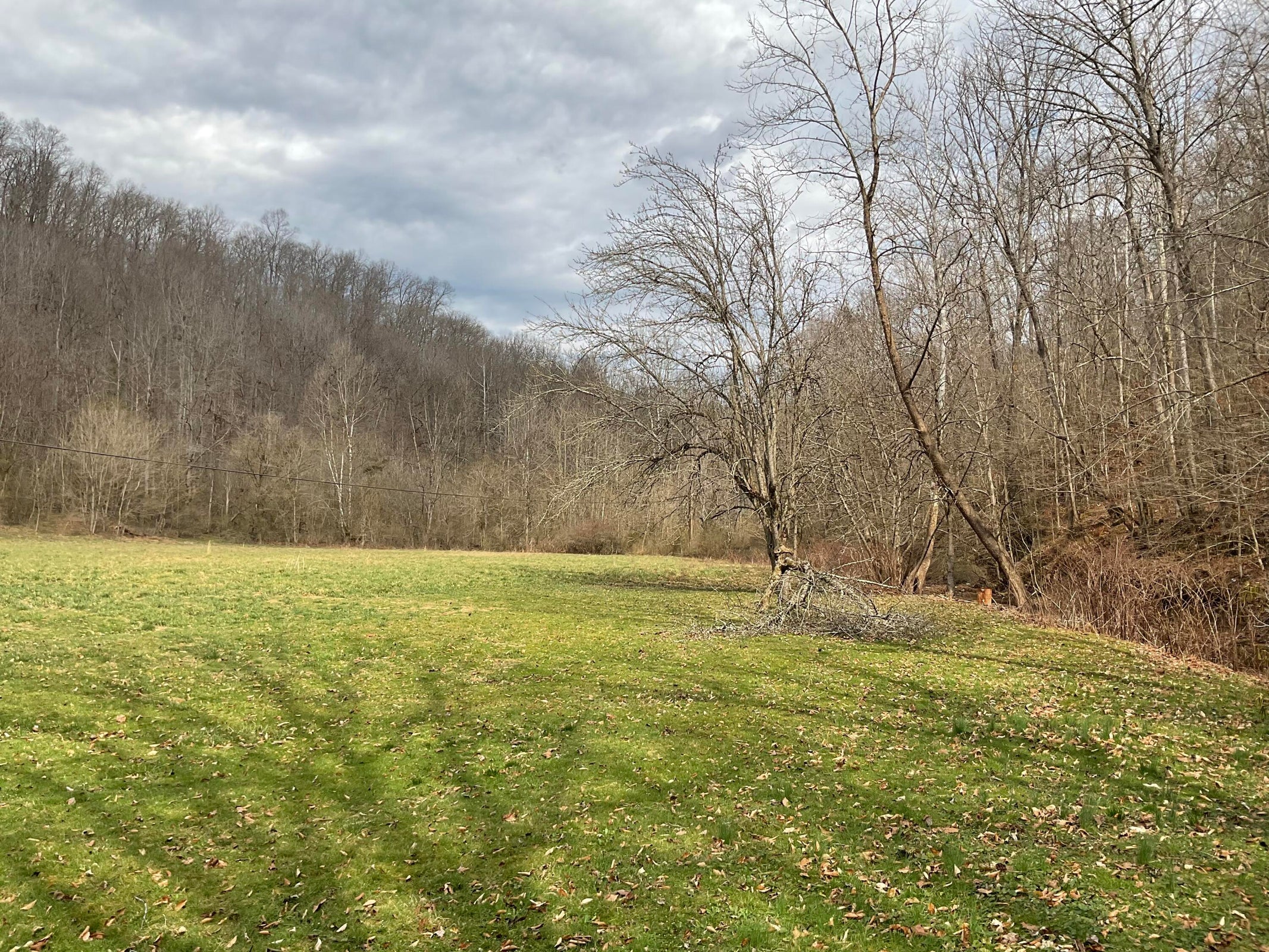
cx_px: 634
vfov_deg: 48.2
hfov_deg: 61.7
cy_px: 476
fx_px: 1063
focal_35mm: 29
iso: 16
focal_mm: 3
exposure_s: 1/1730
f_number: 1.8
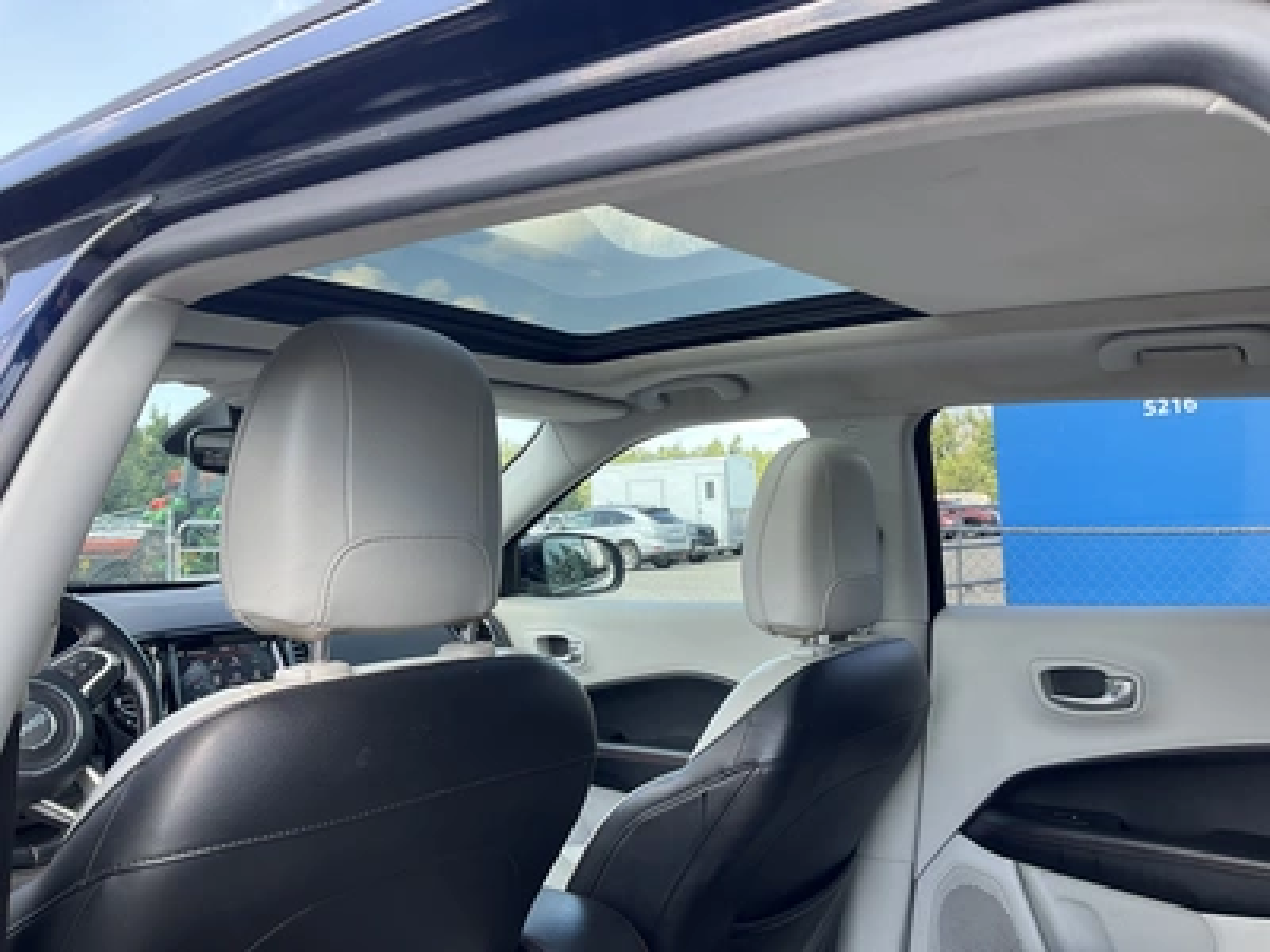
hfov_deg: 61.7
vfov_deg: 48.2
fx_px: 1064
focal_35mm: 29
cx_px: 635
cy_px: 476
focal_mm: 3
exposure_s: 1/122
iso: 20
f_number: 1.8
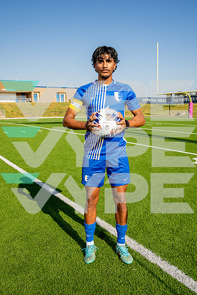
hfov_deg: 41.1
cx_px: 98
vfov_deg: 58.7
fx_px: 263
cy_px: 148
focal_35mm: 32
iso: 50
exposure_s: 1/125
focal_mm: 32
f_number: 7.1
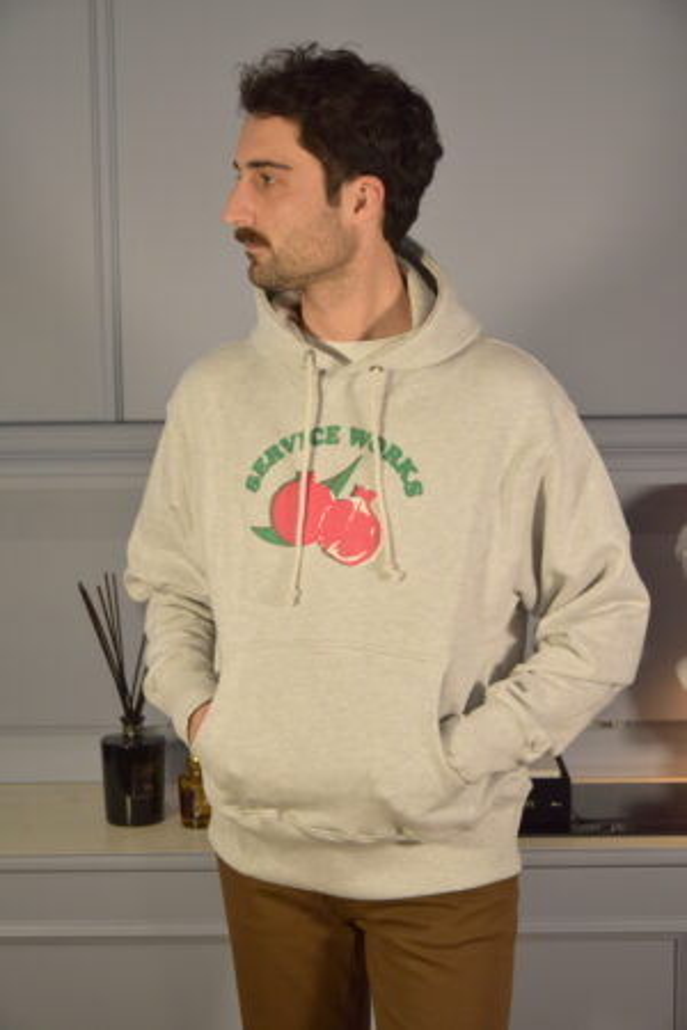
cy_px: 515
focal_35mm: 75
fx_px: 2147
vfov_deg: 27.0
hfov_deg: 18.2
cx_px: 344
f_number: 5
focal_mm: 50
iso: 1000
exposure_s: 1/125
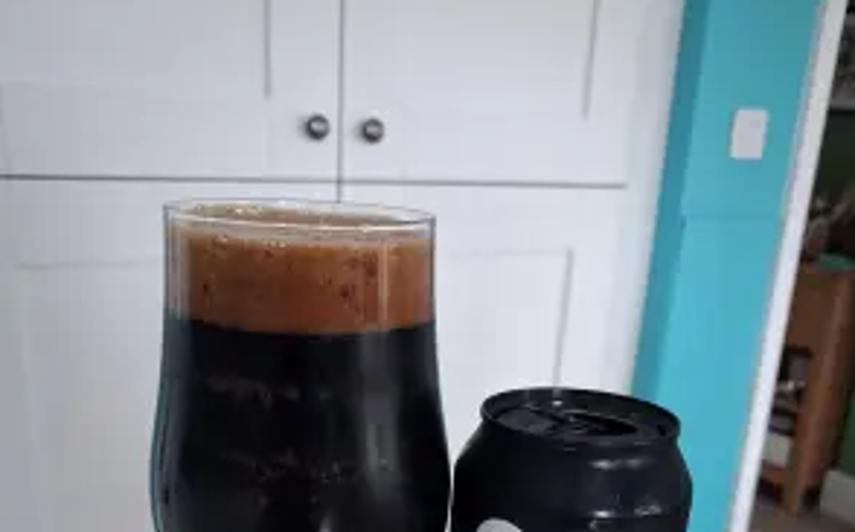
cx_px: 430
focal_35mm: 39
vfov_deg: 30.6
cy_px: 517
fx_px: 908
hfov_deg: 50.4
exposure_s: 1/33
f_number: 1.8
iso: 500
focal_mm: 4
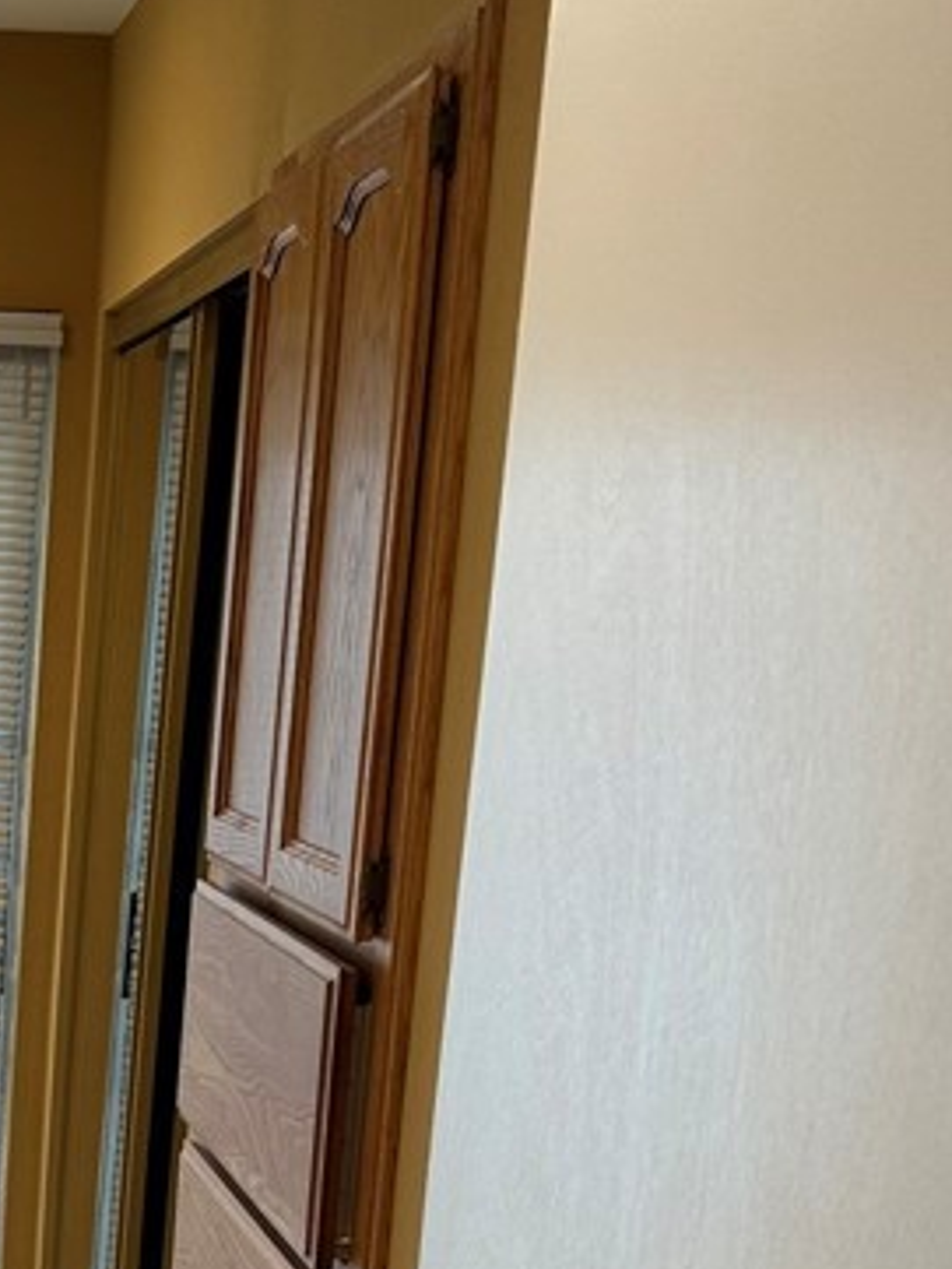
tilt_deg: -13.5
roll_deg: -2.5
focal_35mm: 68
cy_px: 1209
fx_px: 2492
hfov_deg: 19.9
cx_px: -274
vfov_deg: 27.2
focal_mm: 6.86
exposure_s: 1/120
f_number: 1.78
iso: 125
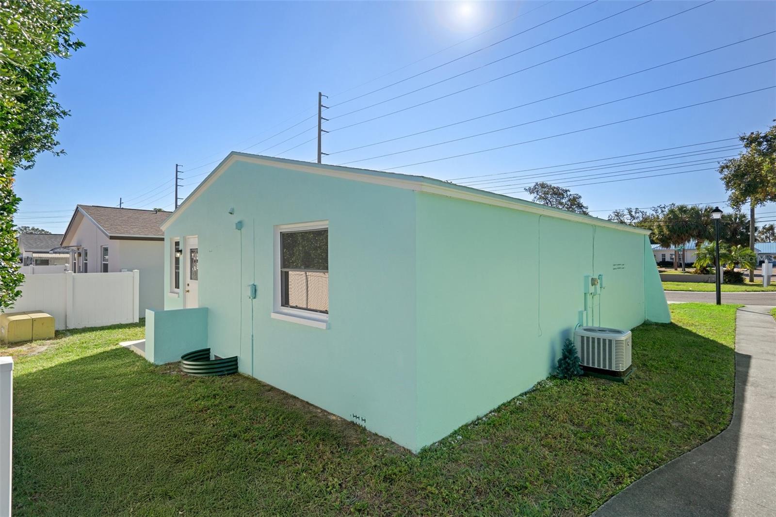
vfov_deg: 70.4
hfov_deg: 93.3
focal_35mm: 17
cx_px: 388
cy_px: 258
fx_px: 366
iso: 320
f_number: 8
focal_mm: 17
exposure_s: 1/250
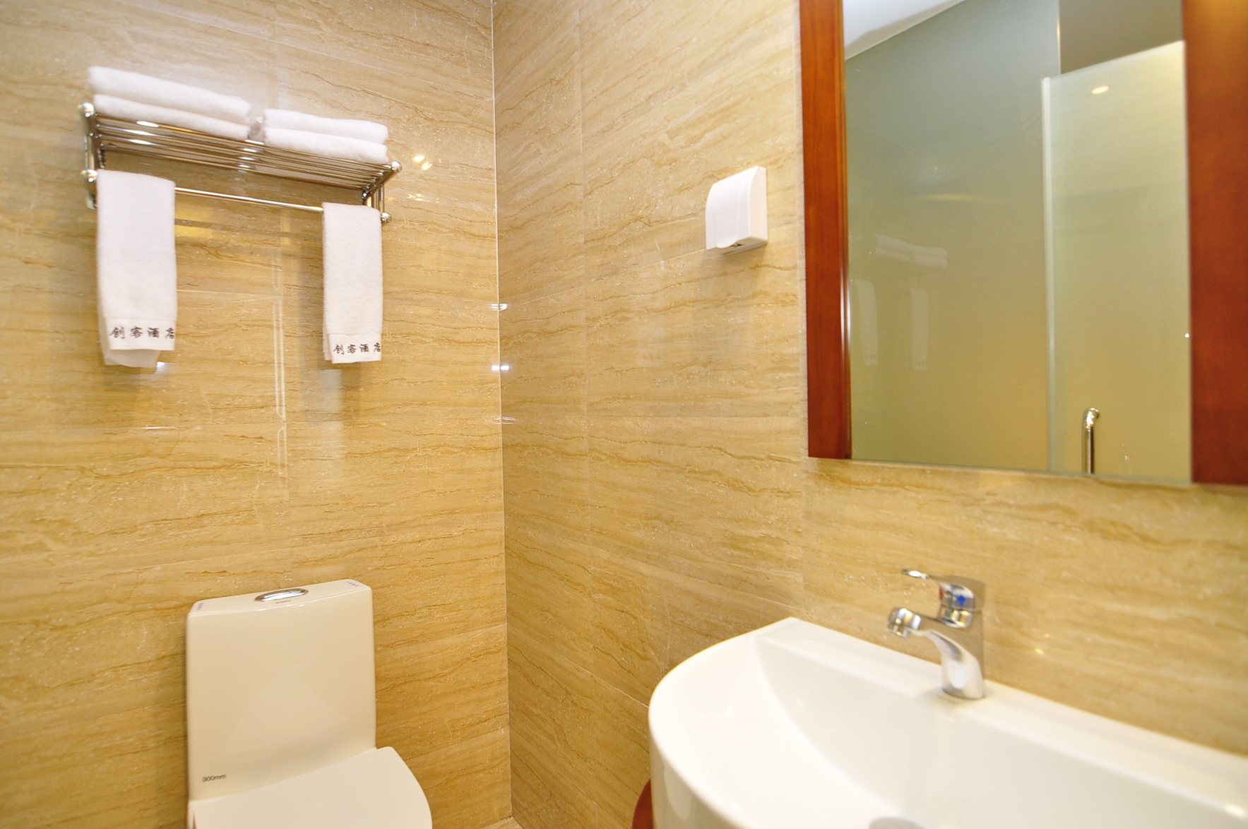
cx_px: 624
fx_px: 675
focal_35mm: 20
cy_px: 414
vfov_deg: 63.1
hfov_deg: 85.5
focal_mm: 13
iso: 500
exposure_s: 1/15
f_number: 2.8
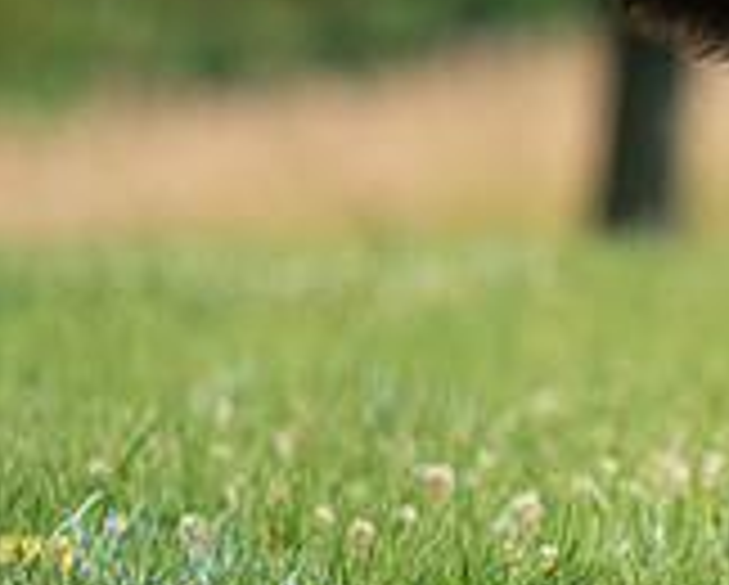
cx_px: 1287
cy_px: 7
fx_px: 31344
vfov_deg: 1.1
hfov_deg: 1.3
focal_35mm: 1451
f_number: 6.3
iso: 1250
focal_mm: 433
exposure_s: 1/4000
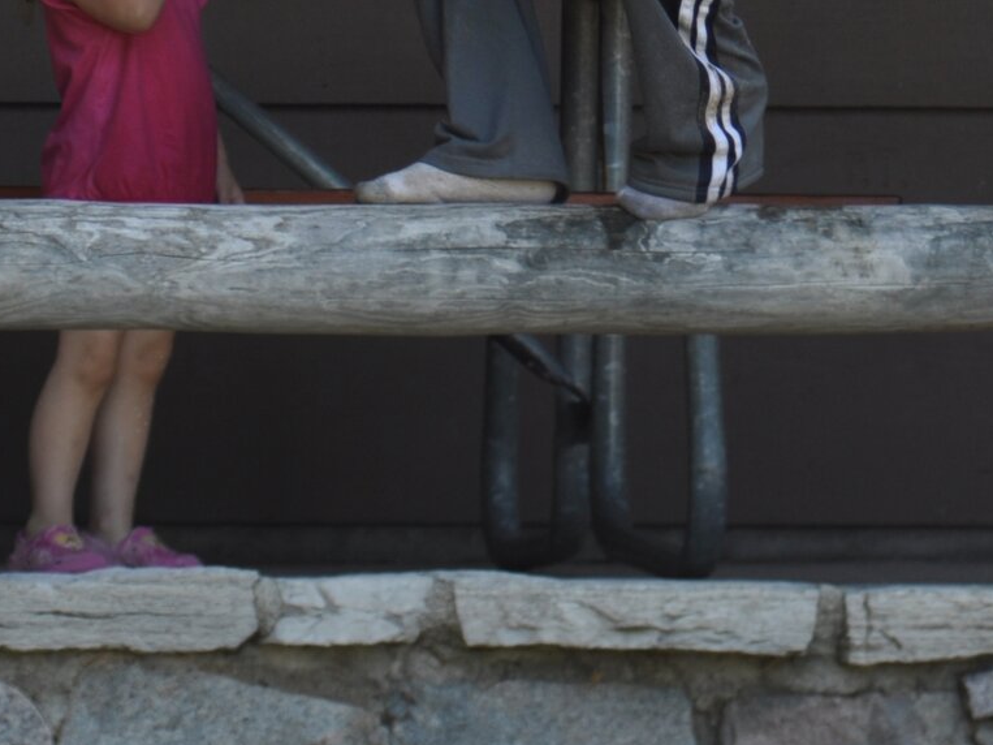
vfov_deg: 1.9
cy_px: 64
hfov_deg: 2.5
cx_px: 696
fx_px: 22877
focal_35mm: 798
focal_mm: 165
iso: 100
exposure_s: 1/100
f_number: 5
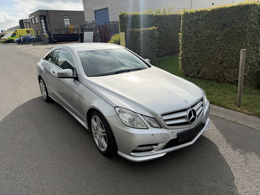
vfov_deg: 56.8
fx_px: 180
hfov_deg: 71.6
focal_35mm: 24
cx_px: 130
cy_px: 98
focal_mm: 6.76
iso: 100
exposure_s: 1/5319
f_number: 1.78
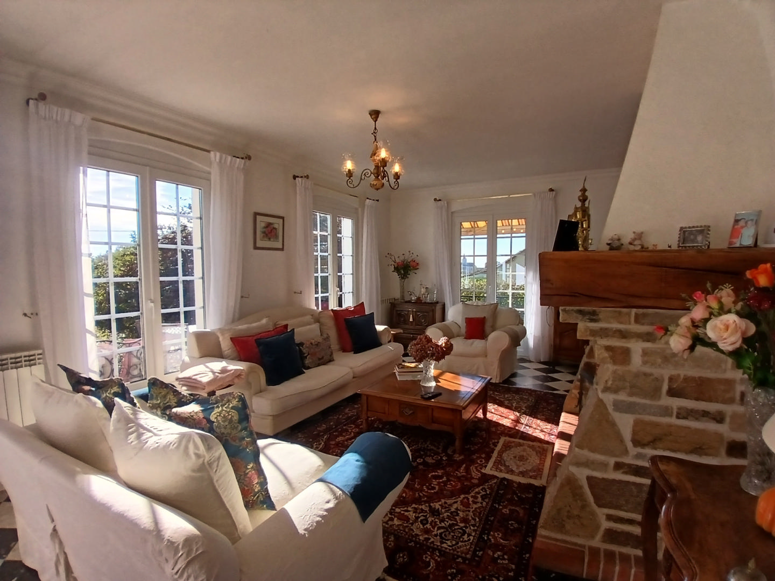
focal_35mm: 17
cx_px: 388
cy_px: 290
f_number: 2.2
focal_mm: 1.4
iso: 50
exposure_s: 1/333
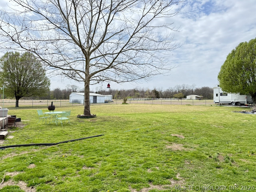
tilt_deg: +0.7
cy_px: 96
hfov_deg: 71.6
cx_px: 128
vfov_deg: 56.8
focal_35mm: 24
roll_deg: -0.5
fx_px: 177
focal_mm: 6.76
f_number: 1.78
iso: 100
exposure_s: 1/3145
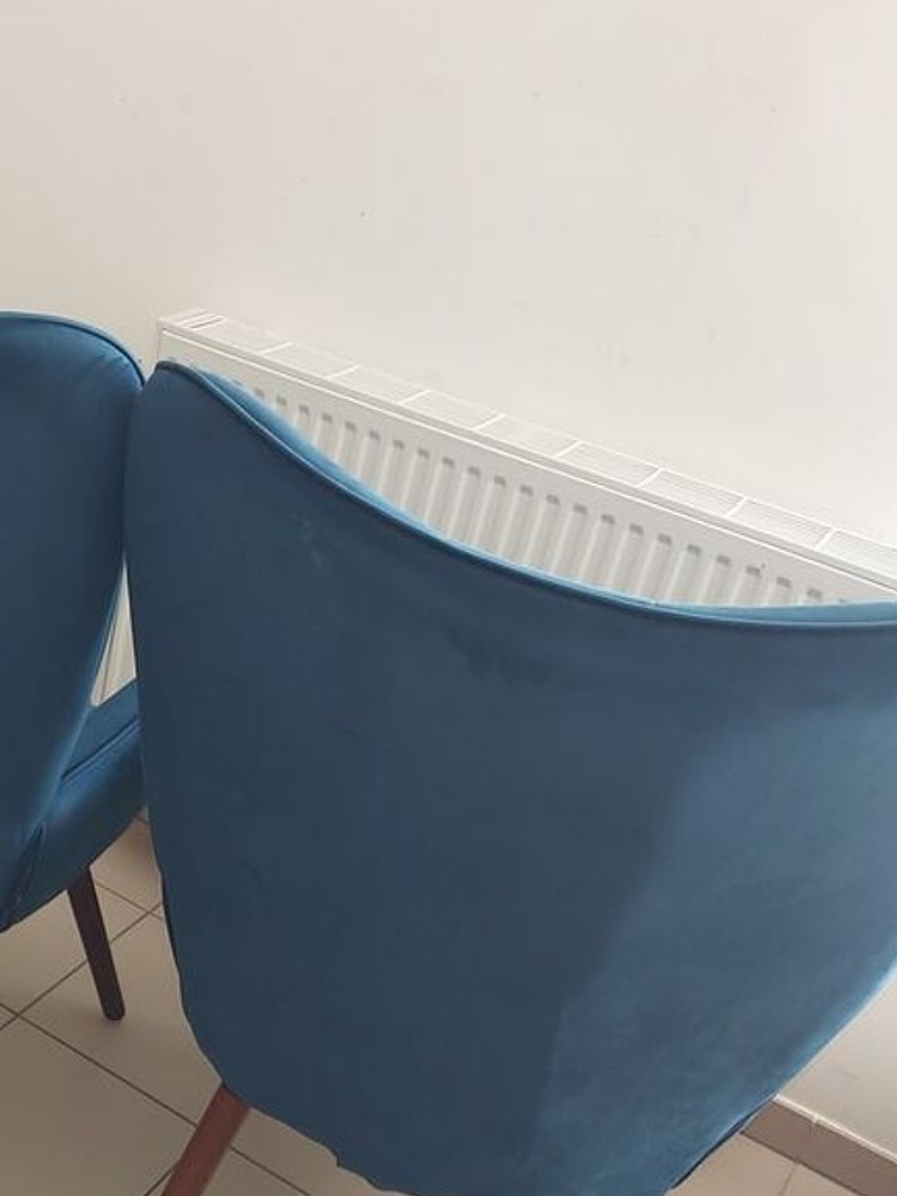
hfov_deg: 27.5
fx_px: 1796
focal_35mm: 52
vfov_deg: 36.7
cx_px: 177
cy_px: 680
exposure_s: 1/50
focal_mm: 4.6
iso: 200
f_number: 1.8
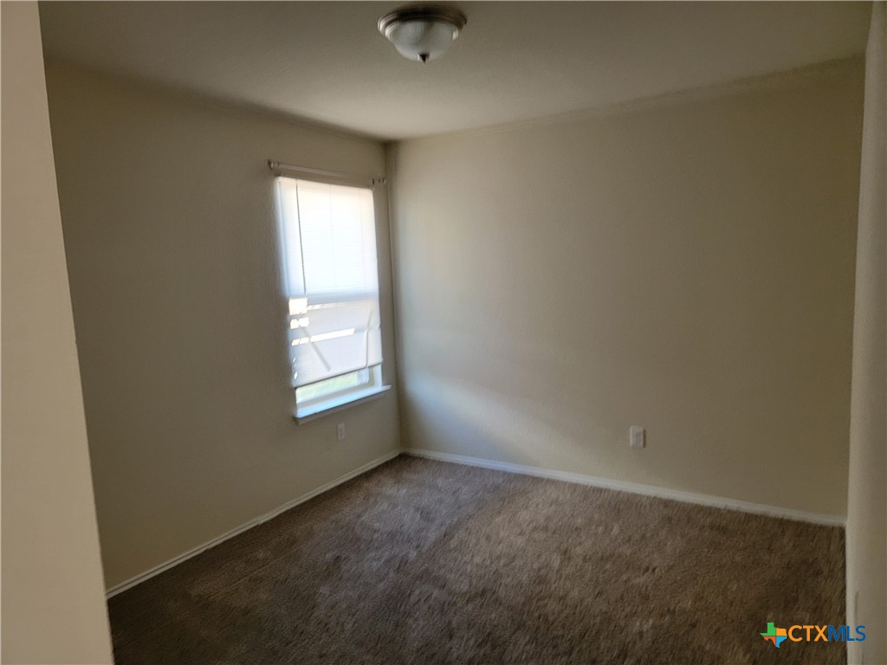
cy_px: 332
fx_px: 615
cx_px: 444
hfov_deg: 71.6
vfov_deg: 56.8
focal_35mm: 24
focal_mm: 6.7
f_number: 1.8
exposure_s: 1/60
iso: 200
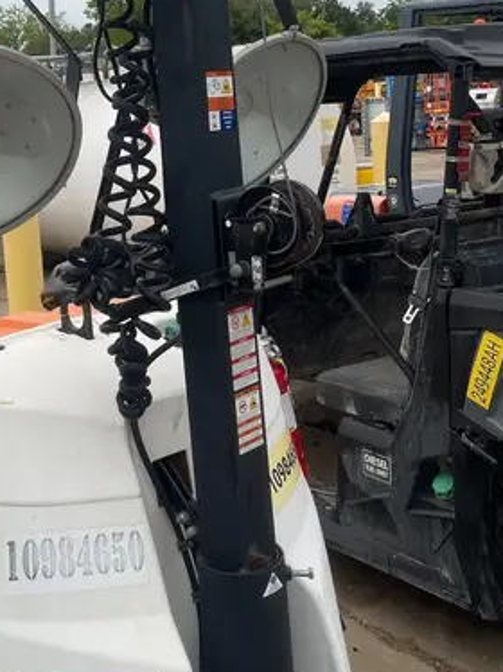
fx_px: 989
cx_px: 101
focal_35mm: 51
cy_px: 121
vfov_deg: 36.1
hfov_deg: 27.9
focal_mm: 5.1
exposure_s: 1/3215
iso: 50
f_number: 1.6
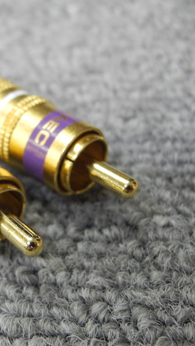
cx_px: 16
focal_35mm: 60
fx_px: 551
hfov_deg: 19.6
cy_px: 172
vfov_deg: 34.9
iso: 342
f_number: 3.2
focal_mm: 8.8
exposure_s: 1/30
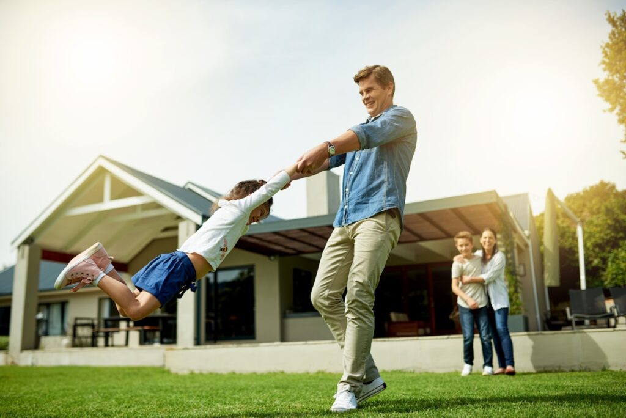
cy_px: 209
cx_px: 313
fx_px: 609
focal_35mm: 35
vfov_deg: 37.9
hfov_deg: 54.4
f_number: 2.2
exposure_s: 1/3200
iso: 100
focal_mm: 35
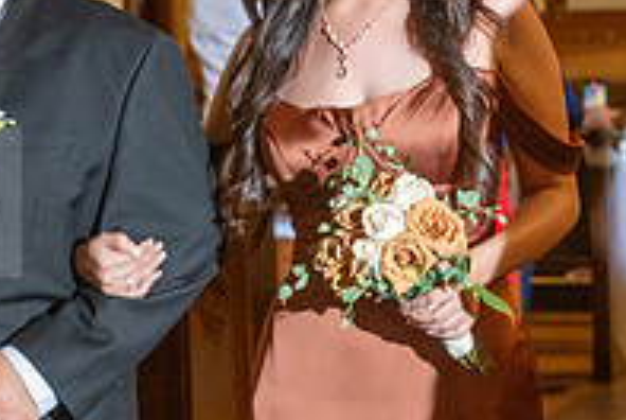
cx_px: -99
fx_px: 3257
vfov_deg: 7.4
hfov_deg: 10.8
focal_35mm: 187
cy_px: 162
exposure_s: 1/160
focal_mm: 50
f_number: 4.5
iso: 1000
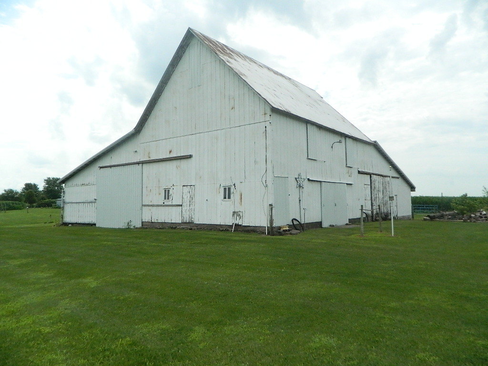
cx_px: 244
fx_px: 352
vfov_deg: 54.9
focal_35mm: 25
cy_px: 183
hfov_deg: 69.4
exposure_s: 1/1000
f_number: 8.7
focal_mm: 4.5
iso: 400
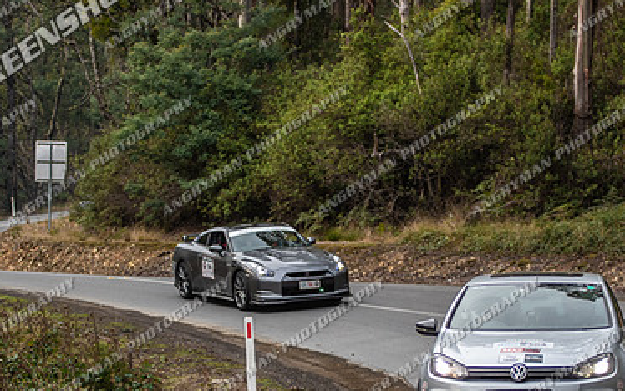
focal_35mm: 146
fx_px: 2488
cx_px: 320
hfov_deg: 14.3
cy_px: 291
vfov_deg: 9.0
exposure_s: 1/640
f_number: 2.8
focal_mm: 80
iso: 400
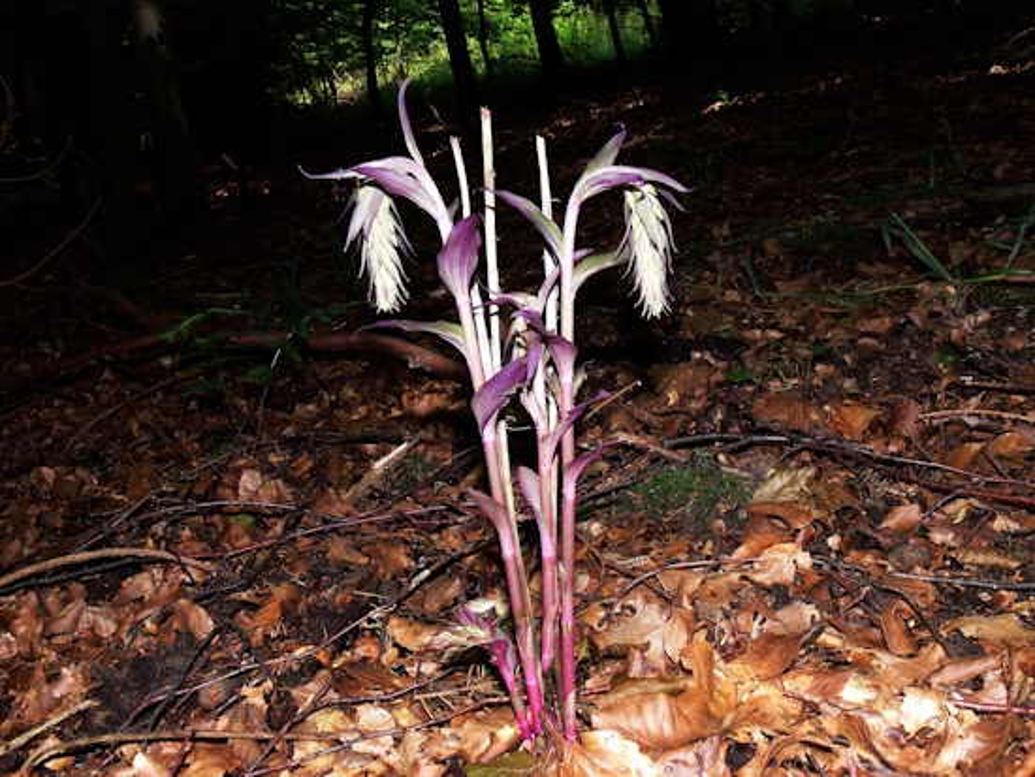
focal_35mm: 35
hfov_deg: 52.6
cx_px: 518
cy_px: 388
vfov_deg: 40.7
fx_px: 1047
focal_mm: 7.4
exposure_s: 1/40
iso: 100
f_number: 5.6
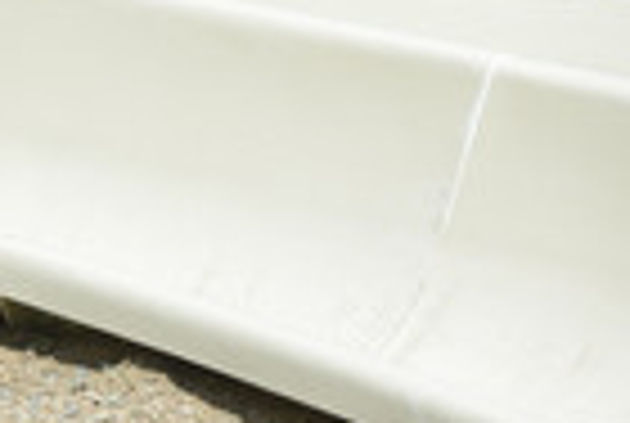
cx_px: -266
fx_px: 9751
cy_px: 187
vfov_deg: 2.5
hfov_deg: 3.7
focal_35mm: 556
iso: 200
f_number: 6.3
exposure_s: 1/640
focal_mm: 195
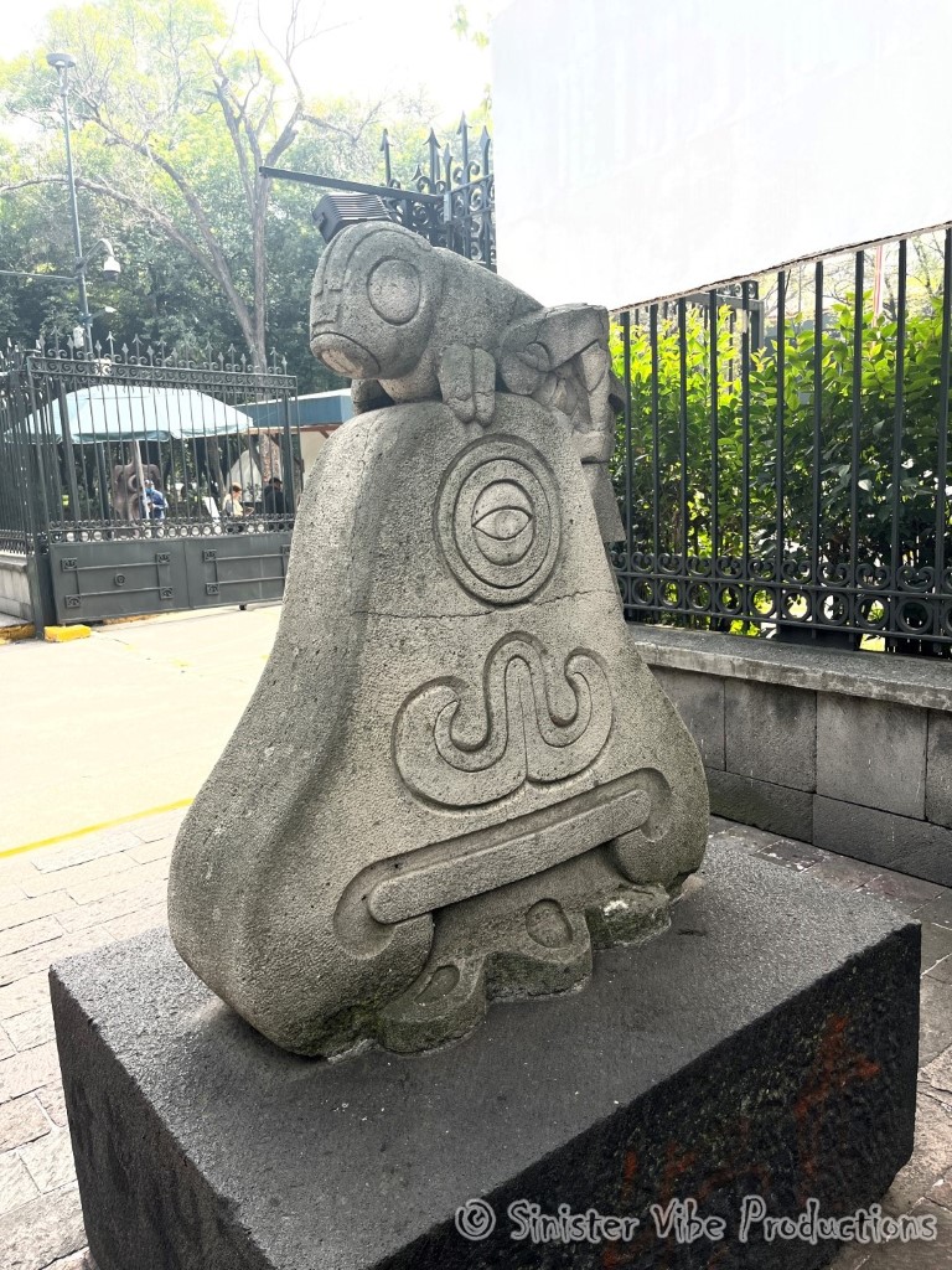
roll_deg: +2.2
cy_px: 635
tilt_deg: -11.0
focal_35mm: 26
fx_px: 953
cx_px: 476
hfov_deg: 53.1
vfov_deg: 67.3
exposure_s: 1/415
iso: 50
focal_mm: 5.1
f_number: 1.6
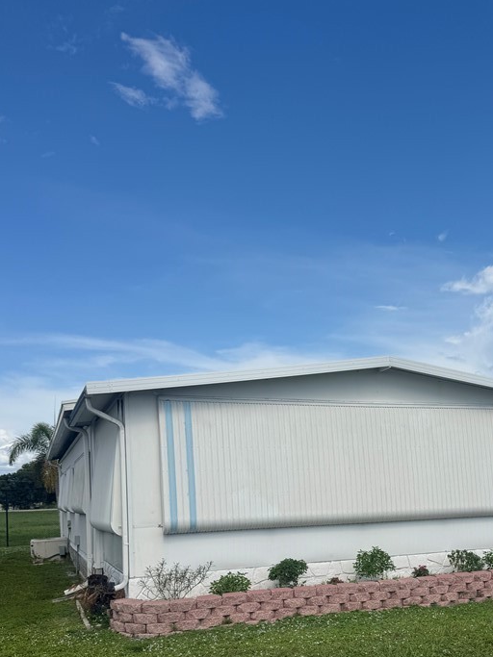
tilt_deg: +1.2
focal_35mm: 36
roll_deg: +1.4
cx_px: 352
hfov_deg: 38.9
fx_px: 684
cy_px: 475
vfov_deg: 49.7
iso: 80
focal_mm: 6.76
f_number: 1.78
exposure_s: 1/7092
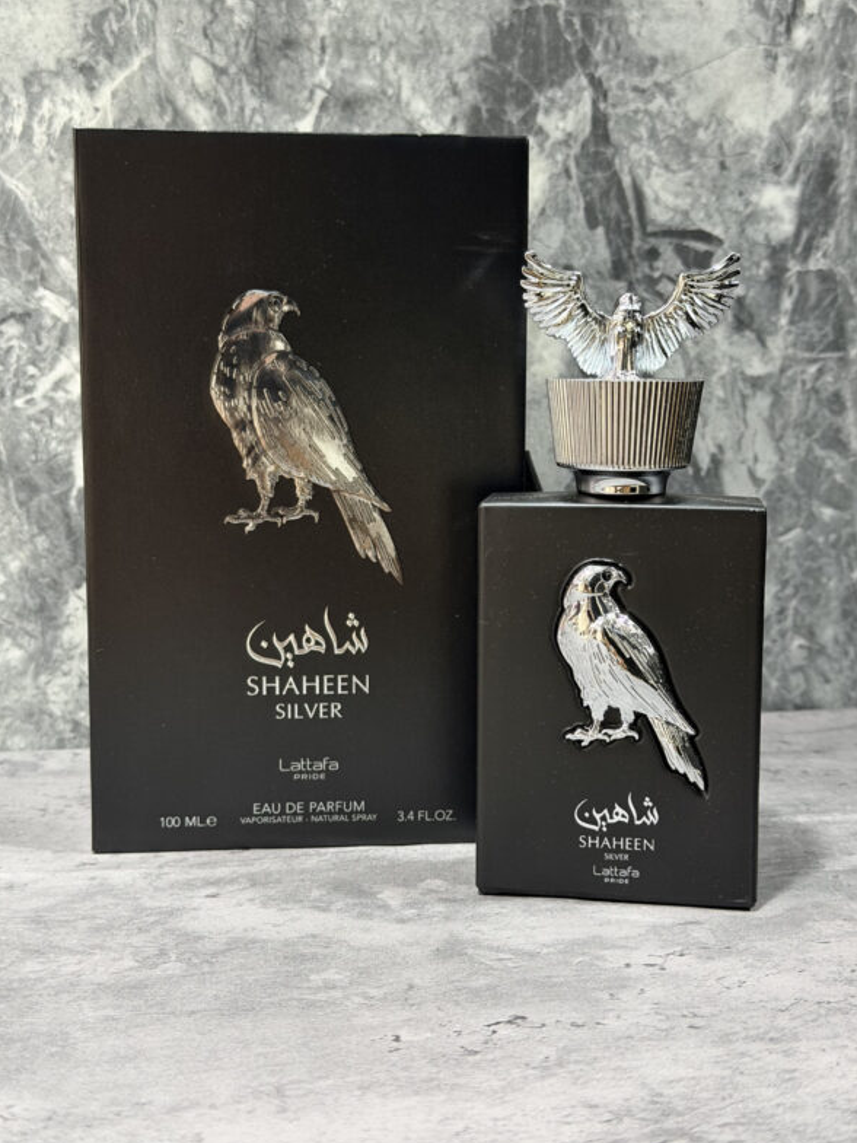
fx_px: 1617
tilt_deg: -7.4
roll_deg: -0.8
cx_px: 423
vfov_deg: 38.9
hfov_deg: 29.7
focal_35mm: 49
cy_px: 569
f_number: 1.78
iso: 640
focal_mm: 6.76
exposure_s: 1/24
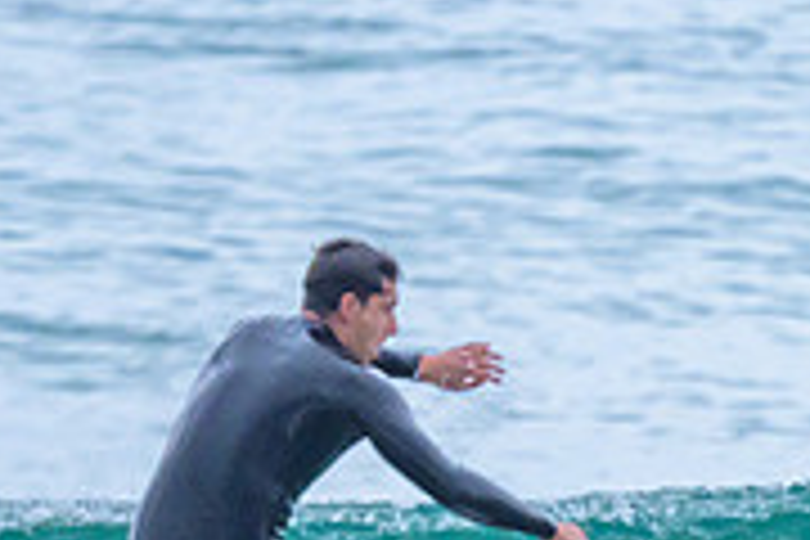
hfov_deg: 0.6
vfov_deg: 0.4
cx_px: 651
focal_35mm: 3533
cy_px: 808
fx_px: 79486
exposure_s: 1/1600
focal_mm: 800
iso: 2000
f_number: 6.3
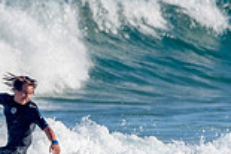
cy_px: 175
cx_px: -18
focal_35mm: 2298
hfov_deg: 0.9
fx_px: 14730
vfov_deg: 0.6
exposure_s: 1/2000
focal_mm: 500
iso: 160
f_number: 5.6
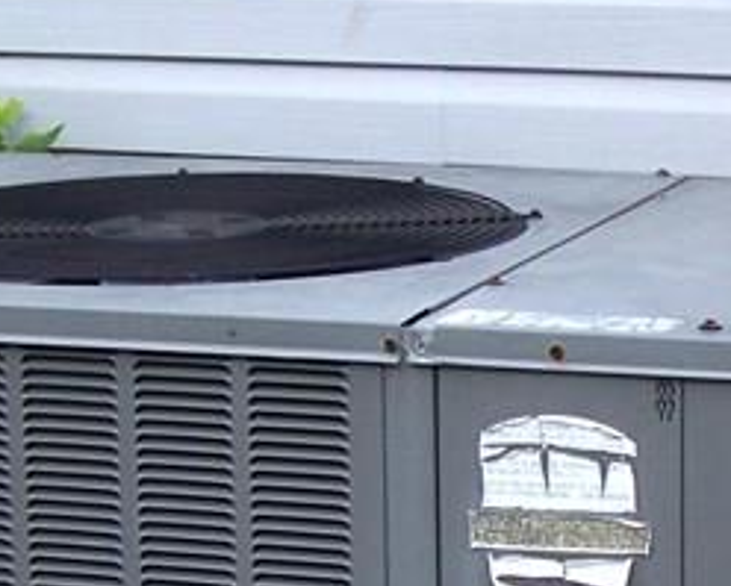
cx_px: 613
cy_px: 568
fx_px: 3314
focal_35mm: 153
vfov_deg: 10.0
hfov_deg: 12.5
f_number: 2.8
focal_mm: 6.3
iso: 64
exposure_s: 1/250
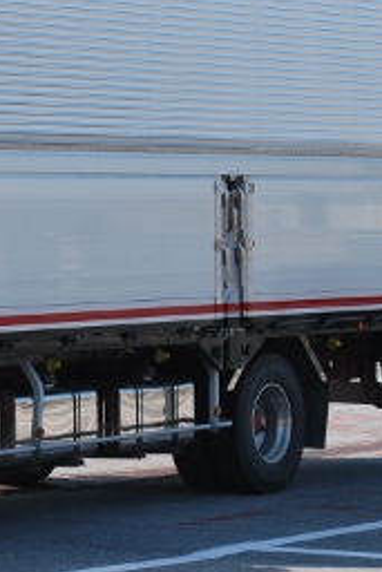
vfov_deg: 10.0
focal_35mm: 206
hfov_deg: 6.6
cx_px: -161
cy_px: 156
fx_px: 3278
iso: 100
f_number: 8
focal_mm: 55
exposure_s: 1/250
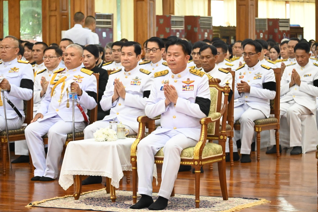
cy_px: 106
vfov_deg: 9.8
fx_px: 1232
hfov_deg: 14.7
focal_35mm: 140
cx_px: 159
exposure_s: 1/160
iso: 8000
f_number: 5
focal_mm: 93
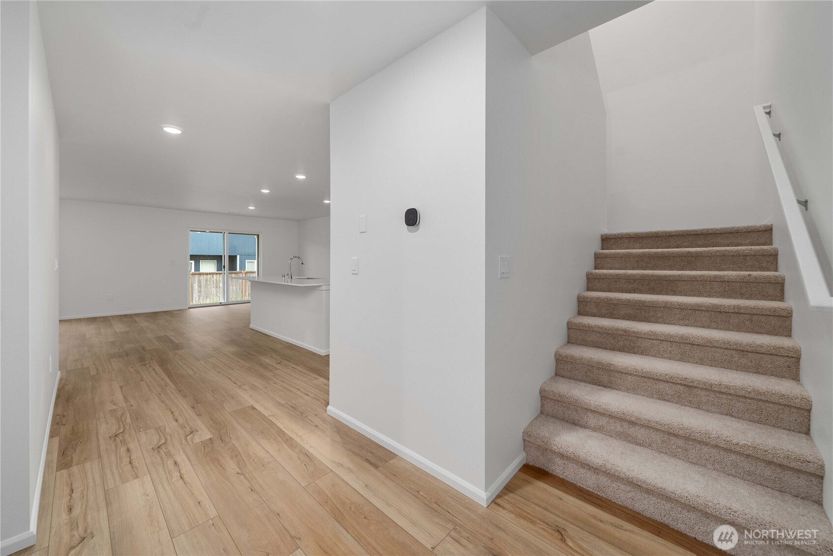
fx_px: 301
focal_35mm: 13
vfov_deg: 85.5
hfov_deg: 108.3
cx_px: 416
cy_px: 278
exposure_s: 1/6
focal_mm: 13
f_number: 7.1
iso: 1000
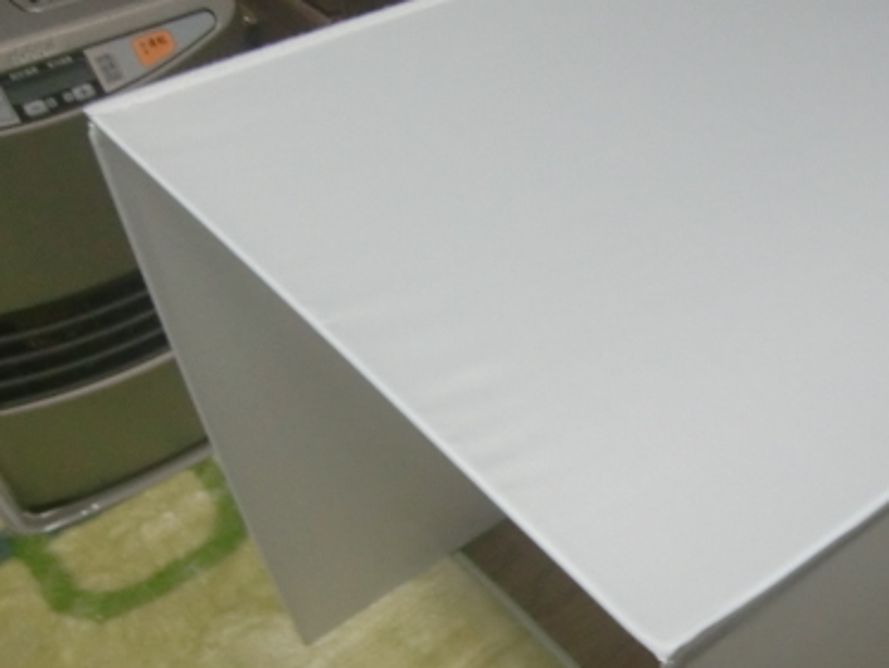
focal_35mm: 48
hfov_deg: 37.8
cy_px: 518
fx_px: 1233
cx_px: 746
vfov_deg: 29.7
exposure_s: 1/60
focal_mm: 4.9
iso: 400
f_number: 2.6
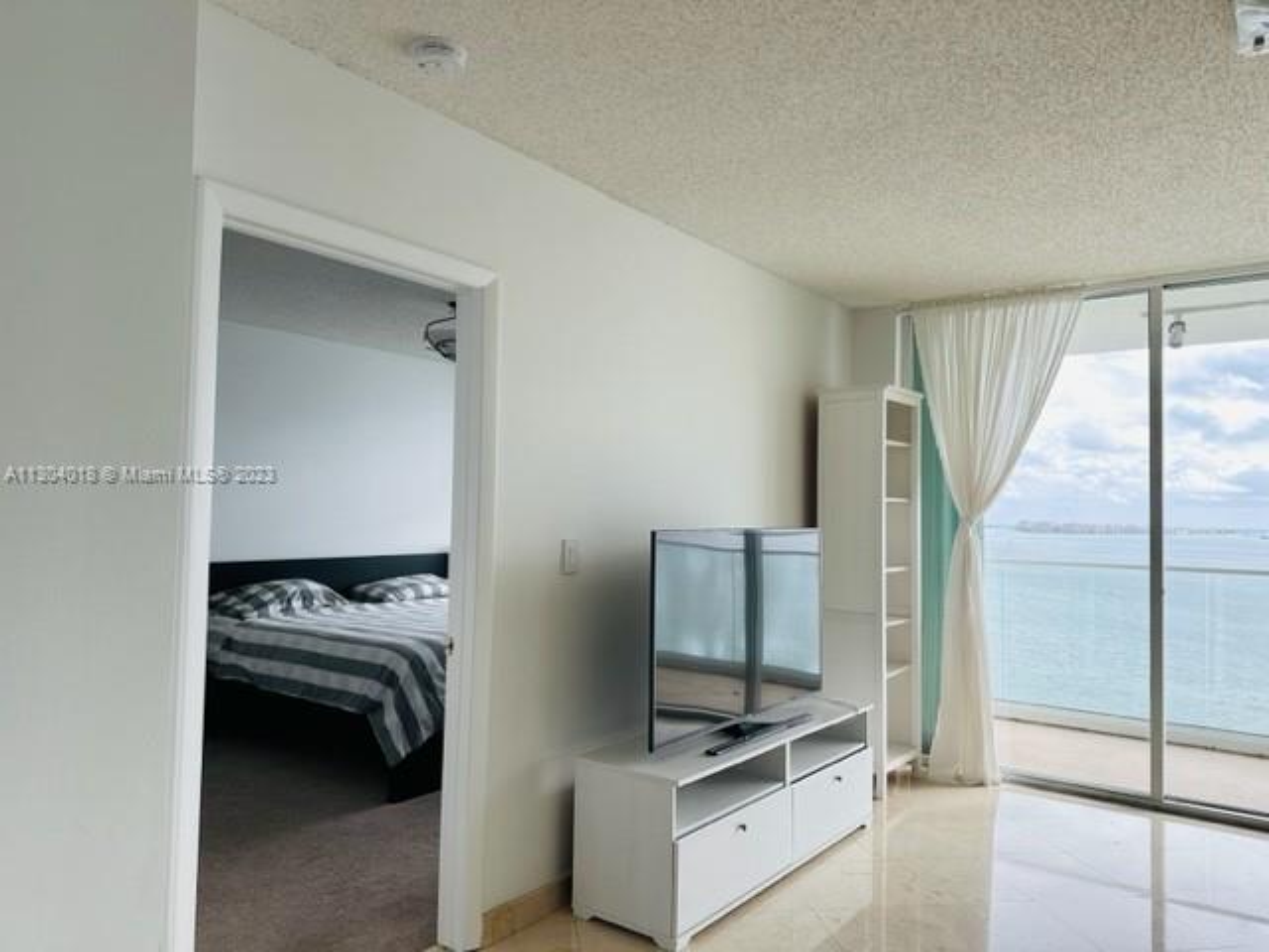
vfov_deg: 56.8
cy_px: 476
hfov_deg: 71.6
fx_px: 880
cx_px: 634
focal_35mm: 24
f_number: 1.78
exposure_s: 1/615
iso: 80
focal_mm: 6.86
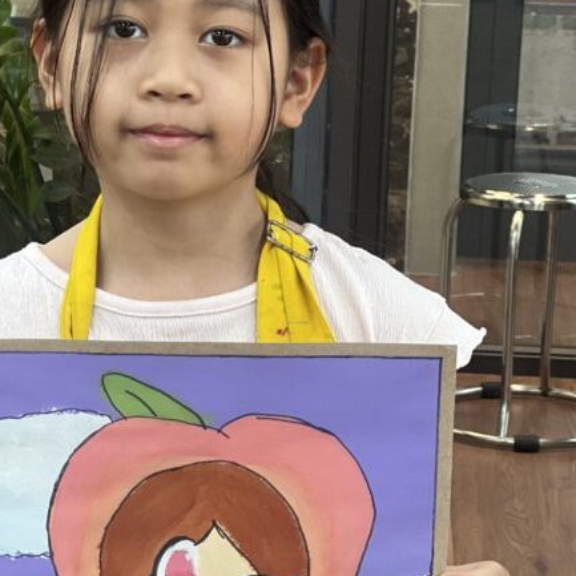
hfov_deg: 11.1
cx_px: 161
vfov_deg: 11.1
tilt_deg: -14.9
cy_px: 447
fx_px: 2956
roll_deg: -2.2
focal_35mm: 157
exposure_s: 1/50
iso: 160
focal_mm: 9
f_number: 2.8
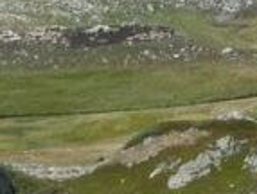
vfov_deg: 4.2
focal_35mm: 357
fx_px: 2657
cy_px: 79
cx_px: -90
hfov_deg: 5.5
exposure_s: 1/1300
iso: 200
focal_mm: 9
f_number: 4.5
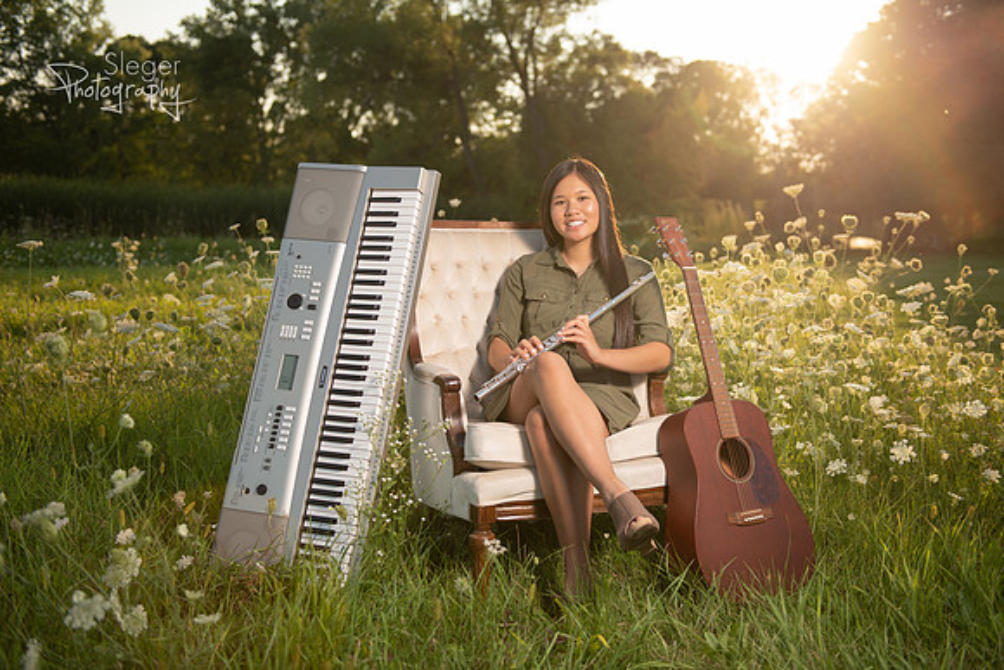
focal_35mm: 42
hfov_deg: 46.4
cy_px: 335
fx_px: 1172
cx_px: 502
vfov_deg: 31.9
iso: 100
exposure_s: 1/640
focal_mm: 42
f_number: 3.2
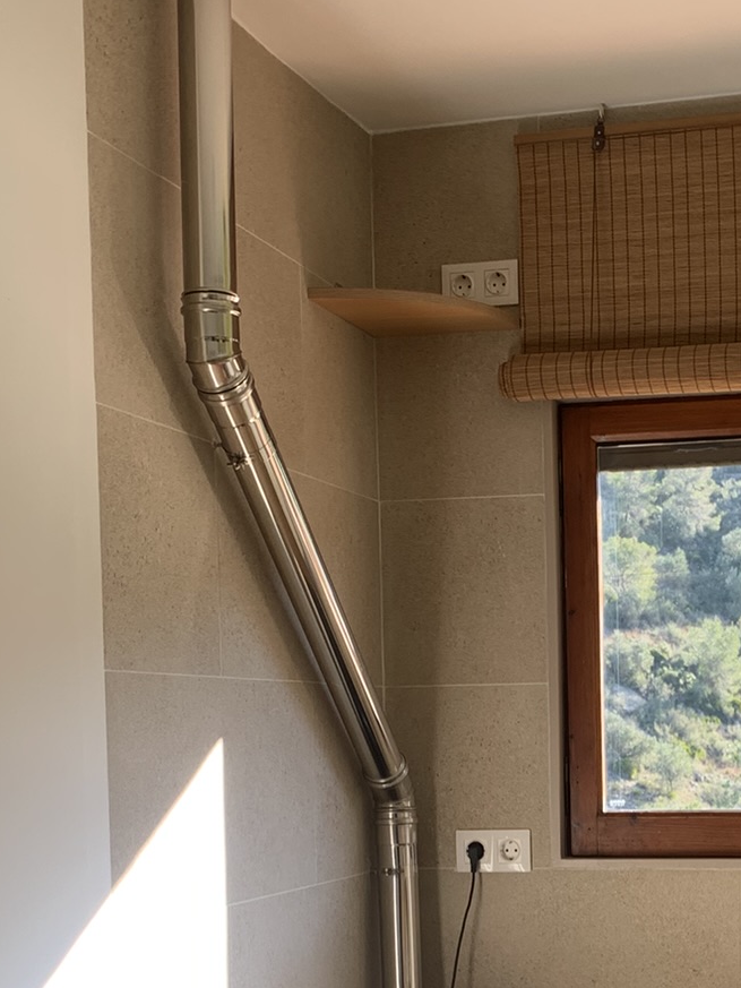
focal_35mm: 61
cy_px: 809
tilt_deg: -4.6
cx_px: 589
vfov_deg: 30.8
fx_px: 1741
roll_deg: +0.6
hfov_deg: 23.7
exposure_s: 1/121
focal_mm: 4.25
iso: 32
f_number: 1.8
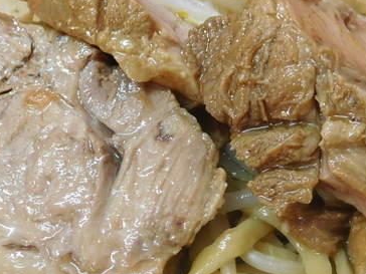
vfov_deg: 26.0
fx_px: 582
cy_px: 225
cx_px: 252
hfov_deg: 34.5
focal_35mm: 55
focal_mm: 4.5
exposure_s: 1/13
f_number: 3.4
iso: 400
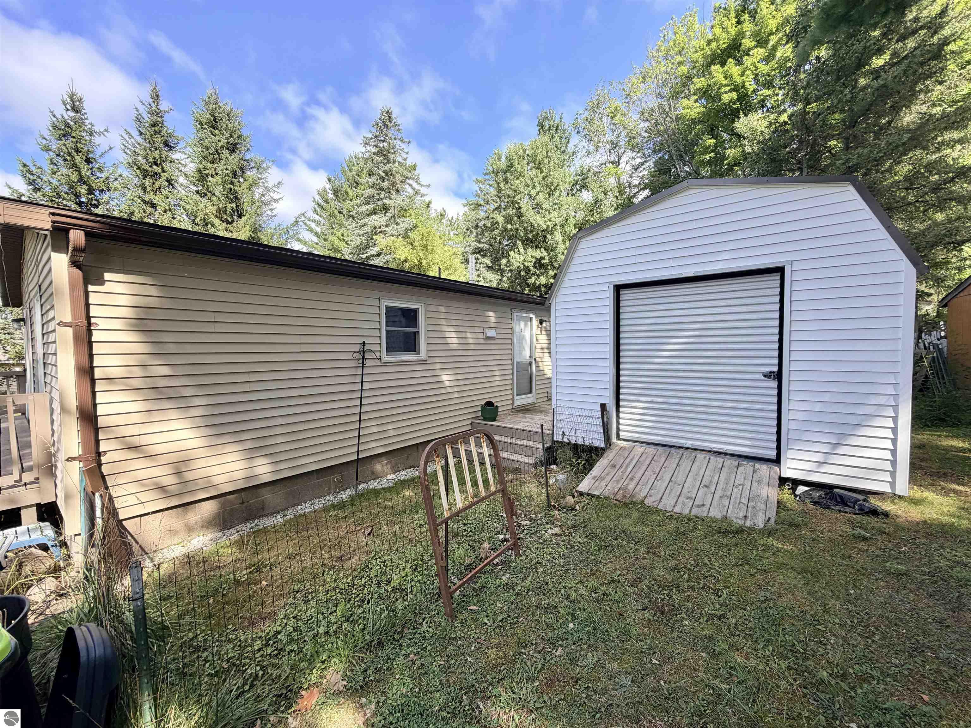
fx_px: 393
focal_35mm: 14
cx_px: 486
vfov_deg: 85.7
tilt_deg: -1.6
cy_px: 364
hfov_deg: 102.1
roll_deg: +1.1
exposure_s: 1/502
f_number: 2.2
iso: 50
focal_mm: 2.22
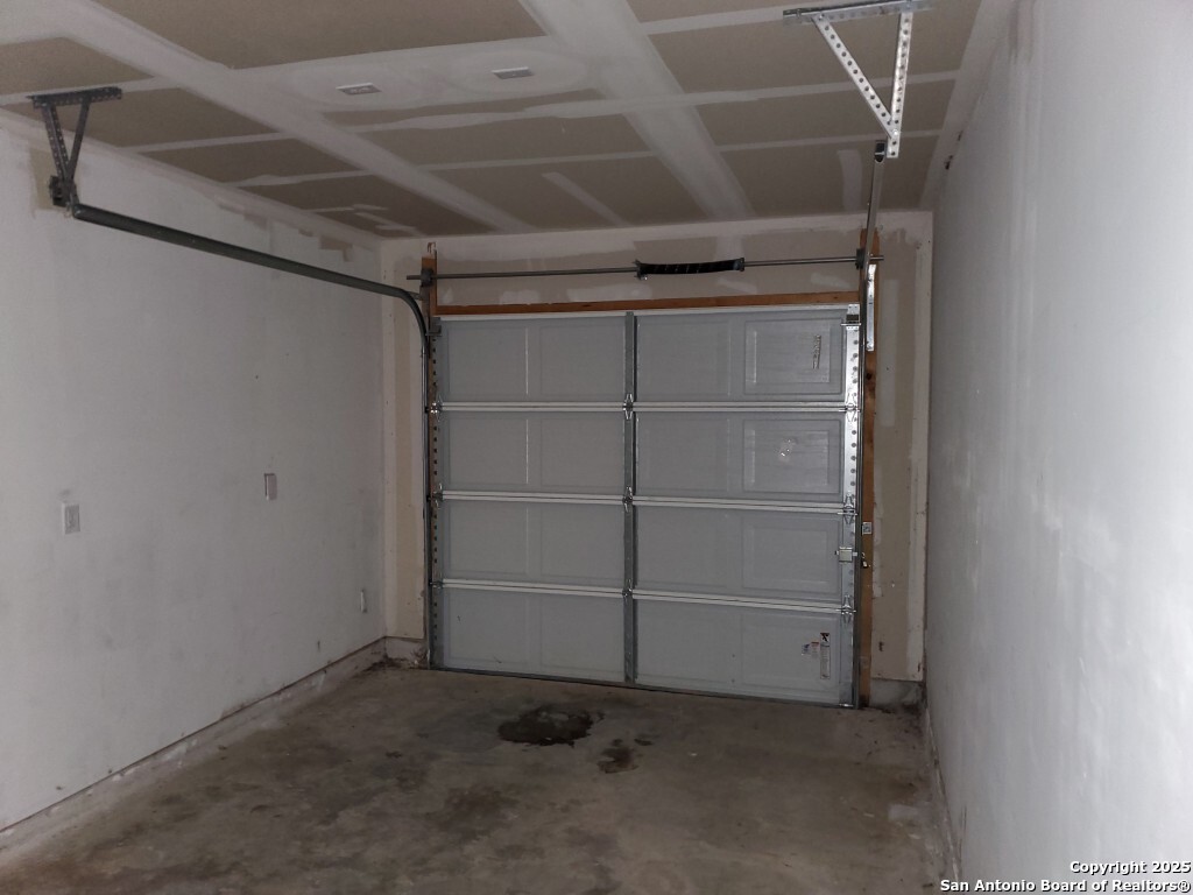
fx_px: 896
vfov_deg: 53.1
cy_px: 448
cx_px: 596
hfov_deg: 67.3
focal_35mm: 26
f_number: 1.5
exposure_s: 1/12
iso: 125
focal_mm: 4.3
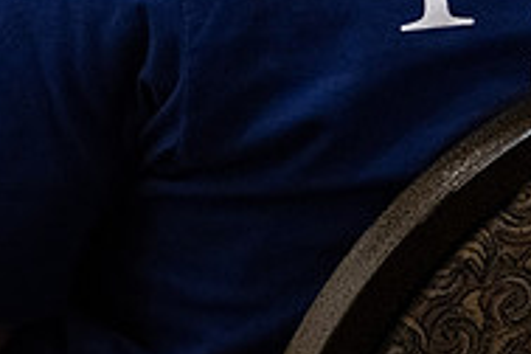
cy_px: -91
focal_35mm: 599
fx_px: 8835
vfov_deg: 2.3
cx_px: 690
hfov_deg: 3.4
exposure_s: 1/200
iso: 6400
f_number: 4
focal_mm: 180
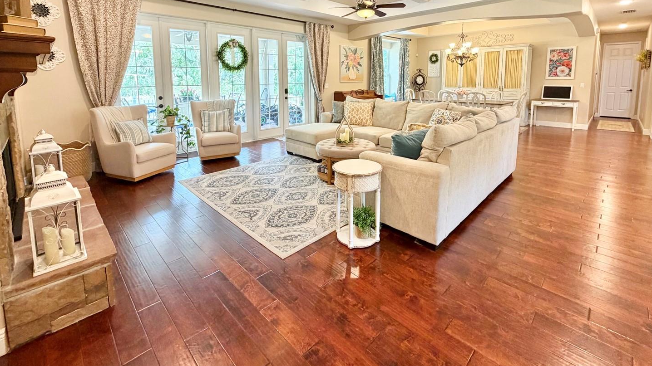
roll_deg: +0.5
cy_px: 107
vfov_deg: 61.5
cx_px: 339
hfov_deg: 95.9
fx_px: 294
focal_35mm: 17
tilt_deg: -6.6
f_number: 2.2
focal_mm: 2.22
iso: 160
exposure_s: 1/60
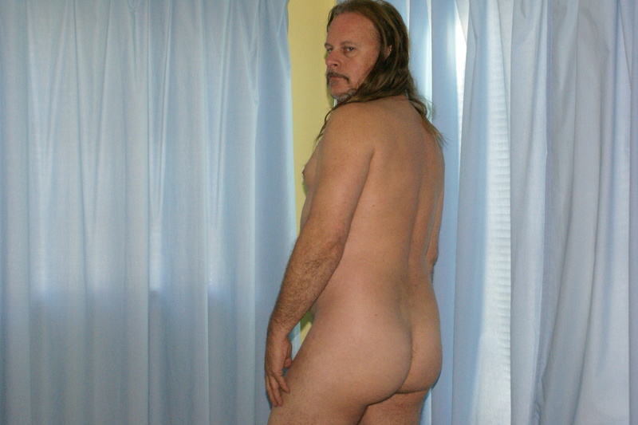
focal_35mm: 52
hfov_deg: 37.9
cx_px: 319
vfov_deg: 25.7
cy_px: 212
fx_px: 930
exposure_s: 1/125
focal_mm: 35
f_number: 8
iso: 1600
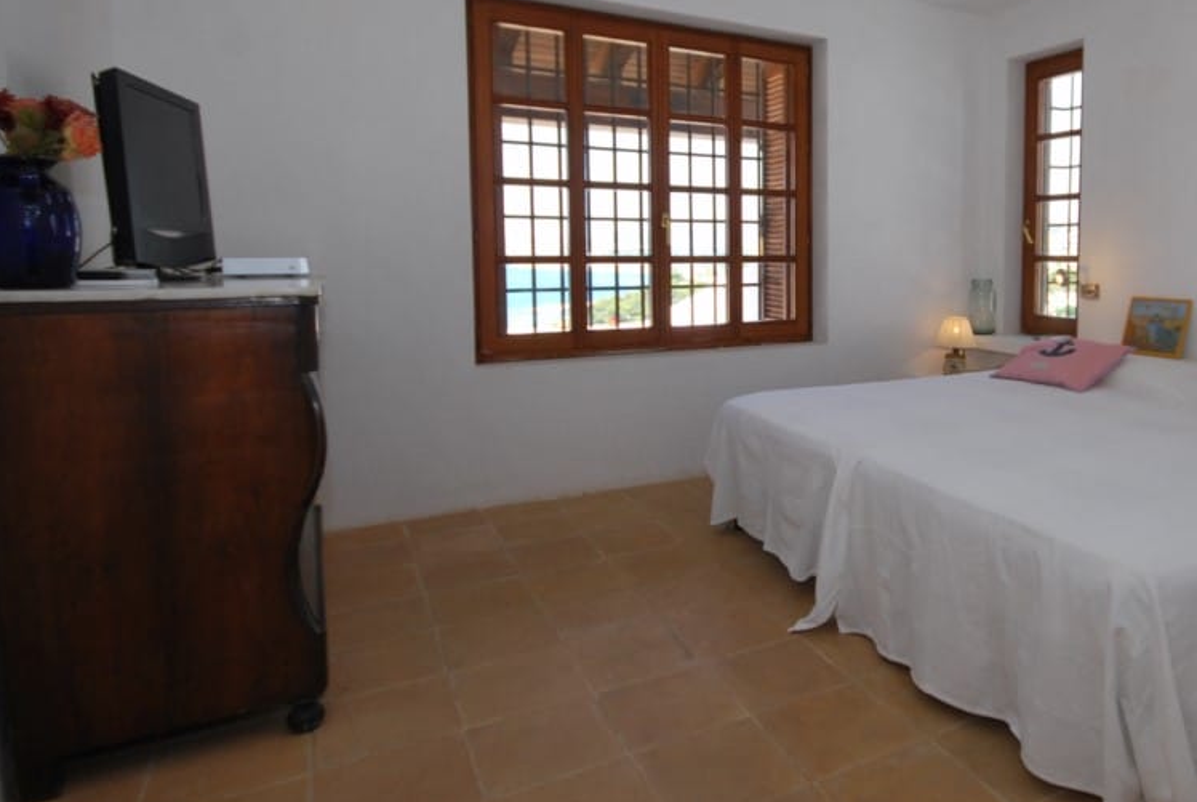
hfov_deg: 72.8
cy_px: 307
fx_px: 766
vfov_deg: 54.7
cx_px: 835
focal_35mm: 23
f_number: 5.6
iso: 200
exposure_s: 1/125
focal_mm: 10
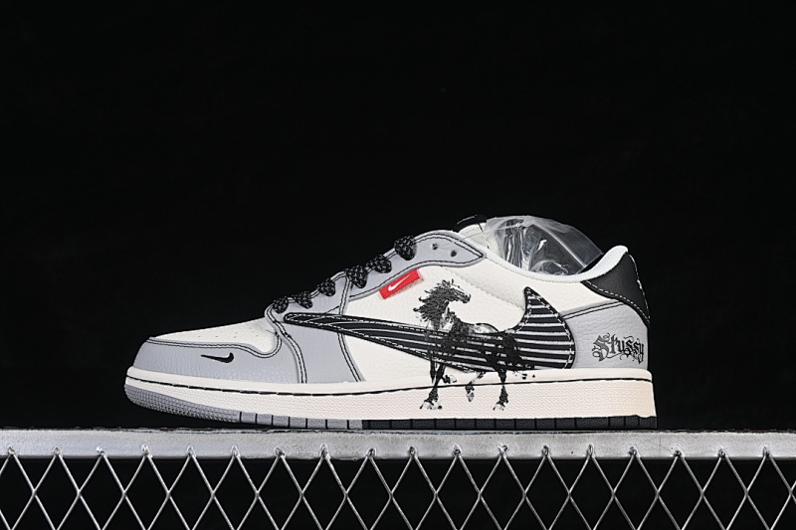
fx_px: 1658
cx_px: 398
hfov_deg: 27.0
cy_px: 265
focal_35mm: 75
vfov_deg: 18.2
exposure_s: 1/80
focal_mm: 50
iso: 160
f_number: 8
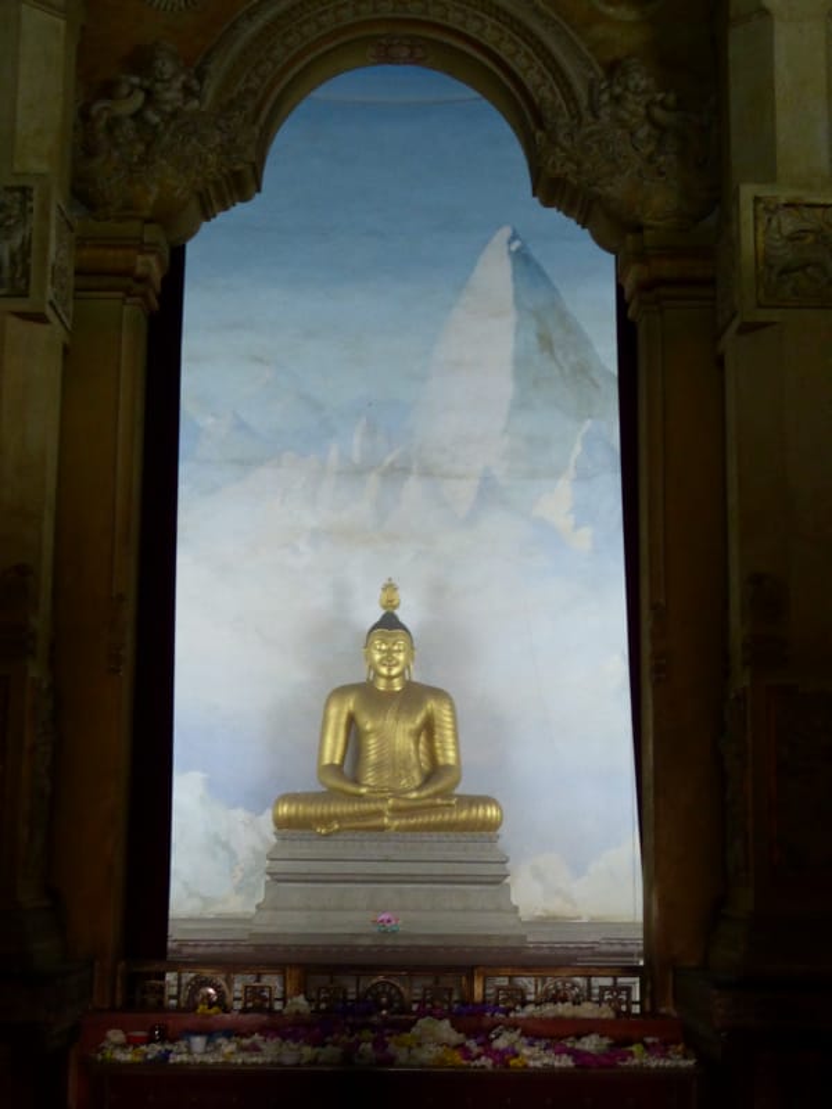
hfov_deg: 27.5
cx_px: 416
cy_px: 554
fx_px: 1698
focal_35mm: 53
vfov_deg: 36.2
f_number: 4.1
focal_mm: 9
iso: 640
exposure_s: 1/8
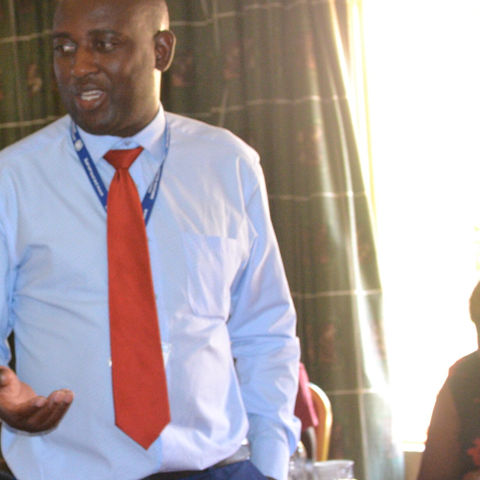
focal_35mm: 120
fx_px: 1881
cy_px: 263
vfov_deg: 14.5
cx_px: 18
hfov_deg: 14.3
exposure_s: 1/60
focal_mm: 45
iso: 3200
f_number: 5.3
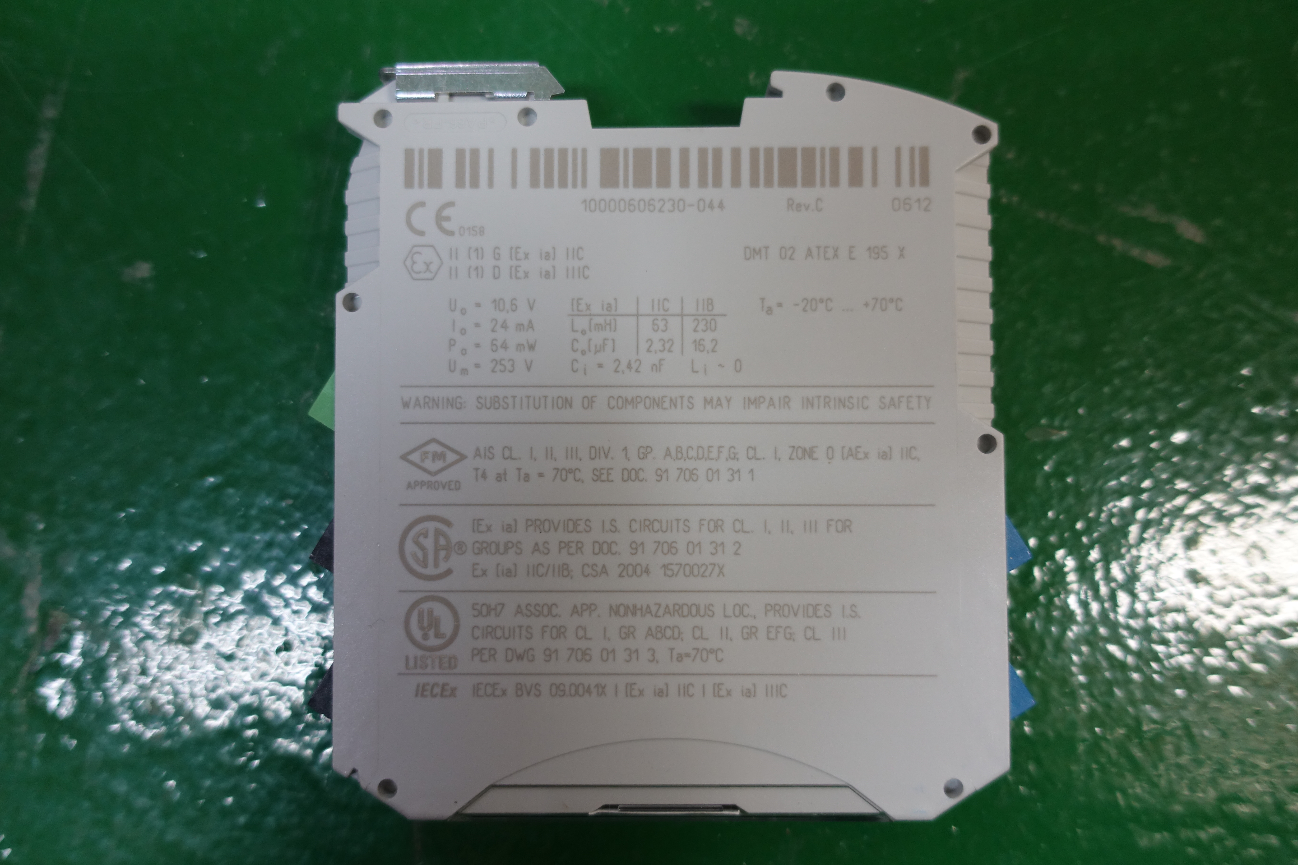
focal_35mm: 24
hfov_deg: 73.7
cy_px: 432
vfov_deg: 53.1
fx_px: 865
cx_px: 649
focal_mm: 8.8
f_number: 1.8
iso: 320
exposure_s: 1/30
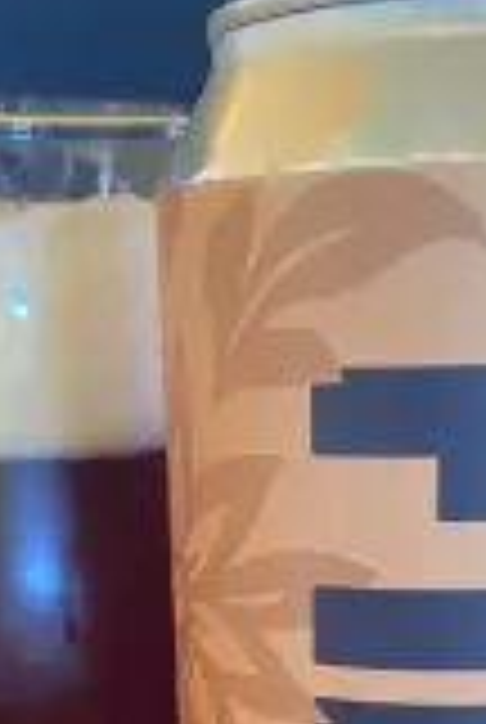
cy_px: 787
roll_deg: -1.4
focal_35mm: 67
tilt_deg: -26.1
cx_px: 198
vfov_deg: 27.6
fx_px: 1351
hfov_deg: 20.4
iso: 640
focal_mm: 4.25
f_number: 1.8
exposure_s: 1/33
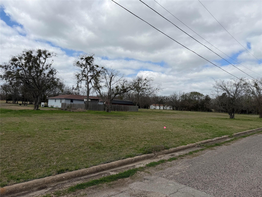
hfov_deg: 71.6
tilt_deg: +1.7
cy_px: 98
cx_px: 131
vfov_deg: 56.8
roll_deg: -3.5
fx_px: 182
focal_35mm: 24
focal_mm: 6.76
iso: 80
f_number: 1.78
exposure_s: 1/6711
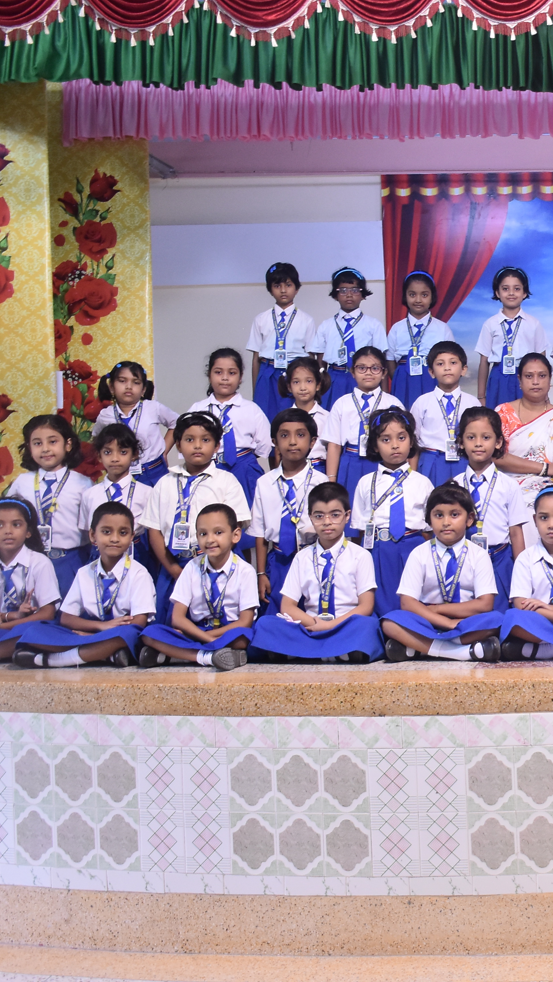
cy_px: 500
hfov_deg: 23.1
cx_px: 644
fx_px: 1251
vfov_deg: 42.9
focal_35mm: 48
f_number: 3.5
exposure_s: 1/100
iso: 1000
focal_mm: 20
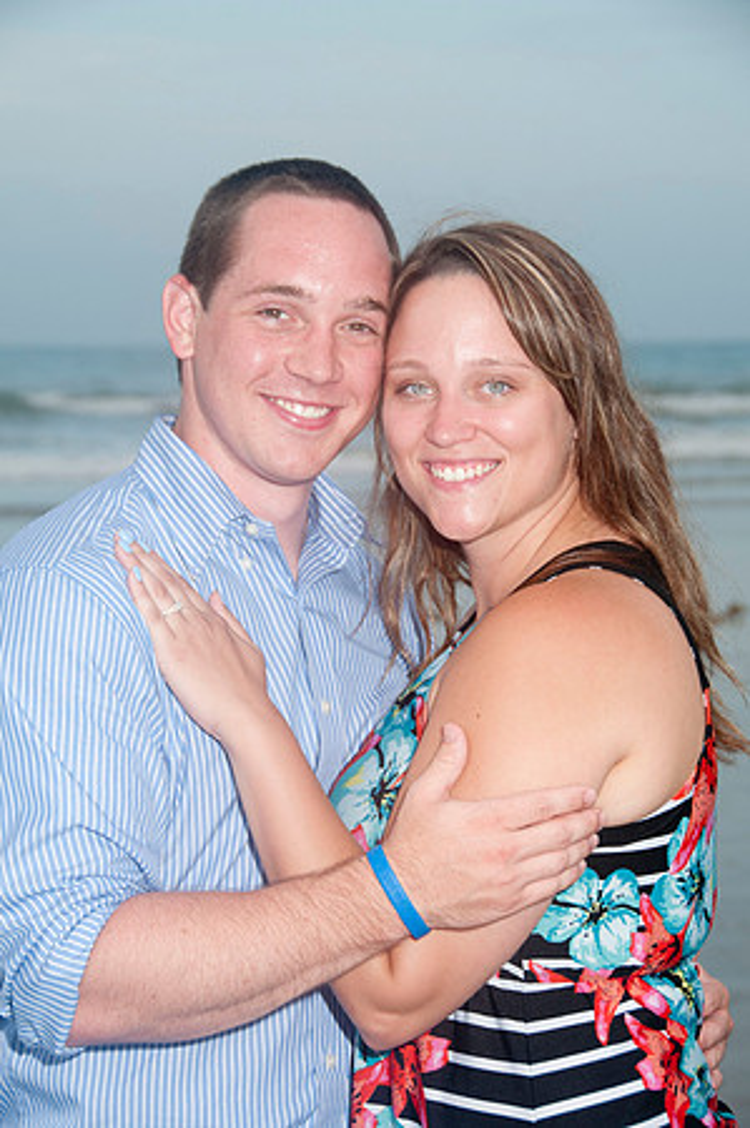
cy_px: 564
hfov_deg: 14.0
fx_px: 3054
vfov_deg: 20.9
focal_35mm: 98
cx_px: 375
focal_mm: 65
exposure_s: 1/250
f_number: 7.1
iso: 200
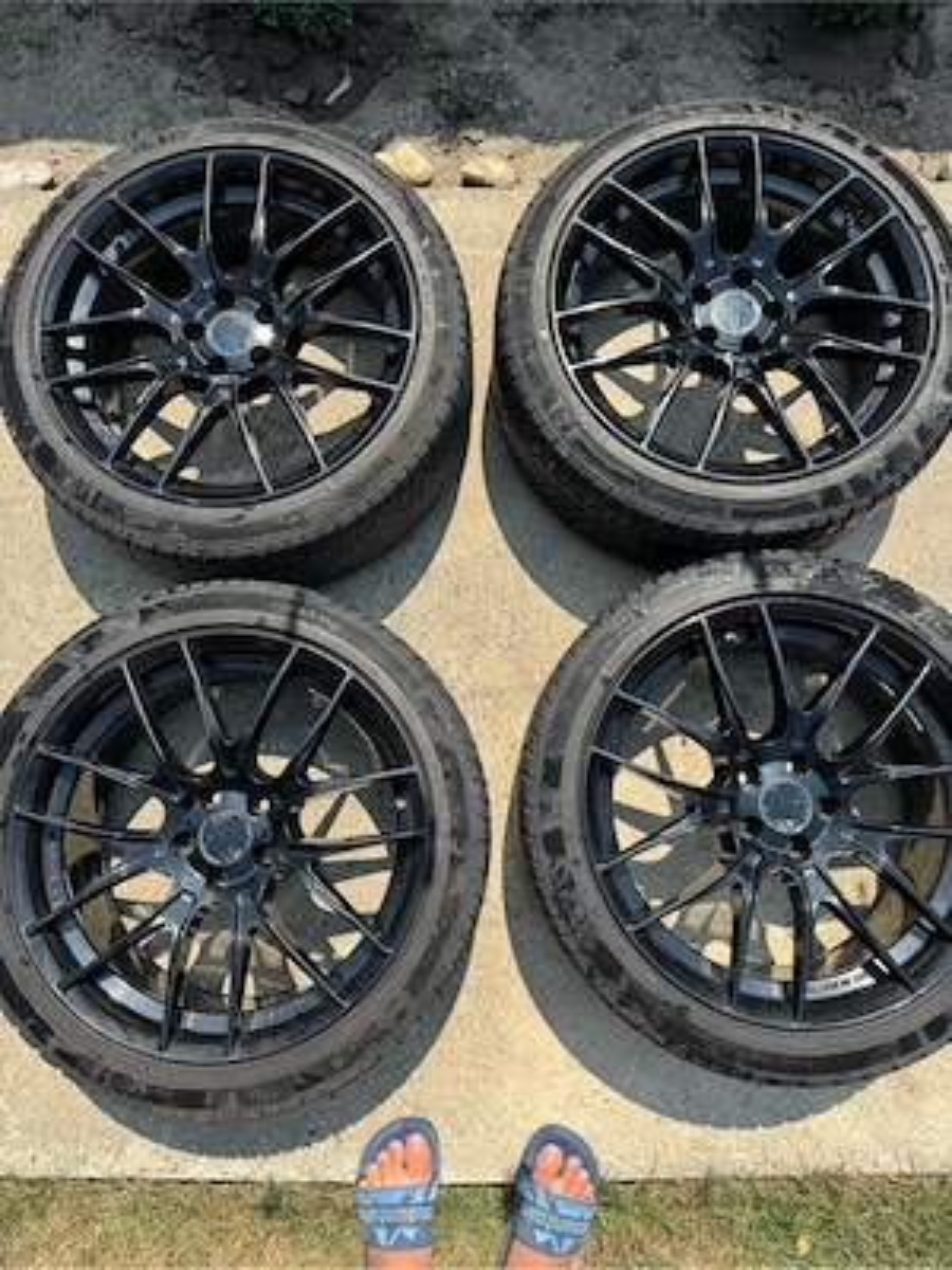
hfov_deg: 56.8
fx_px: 880
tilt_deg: -79.8
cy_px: 635
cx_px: 476
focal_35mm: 24
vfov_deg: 71.6
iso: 80
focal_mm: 6.76
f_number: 1.78
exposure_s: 1/2710
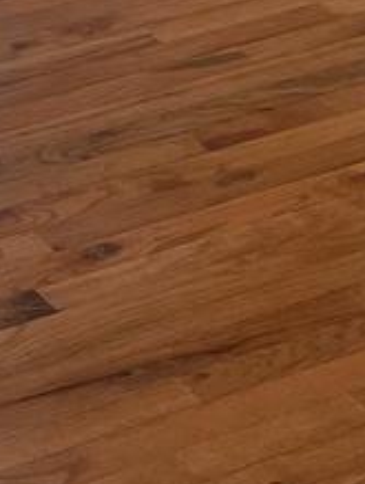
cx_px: 33
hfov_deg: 8.2
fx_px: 2551
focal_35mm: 182
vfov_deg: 10.7
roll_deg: -1.1
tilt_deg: -23.2
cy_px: -84
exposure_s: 1/121
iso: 125
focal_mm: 4.2
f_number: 1.6
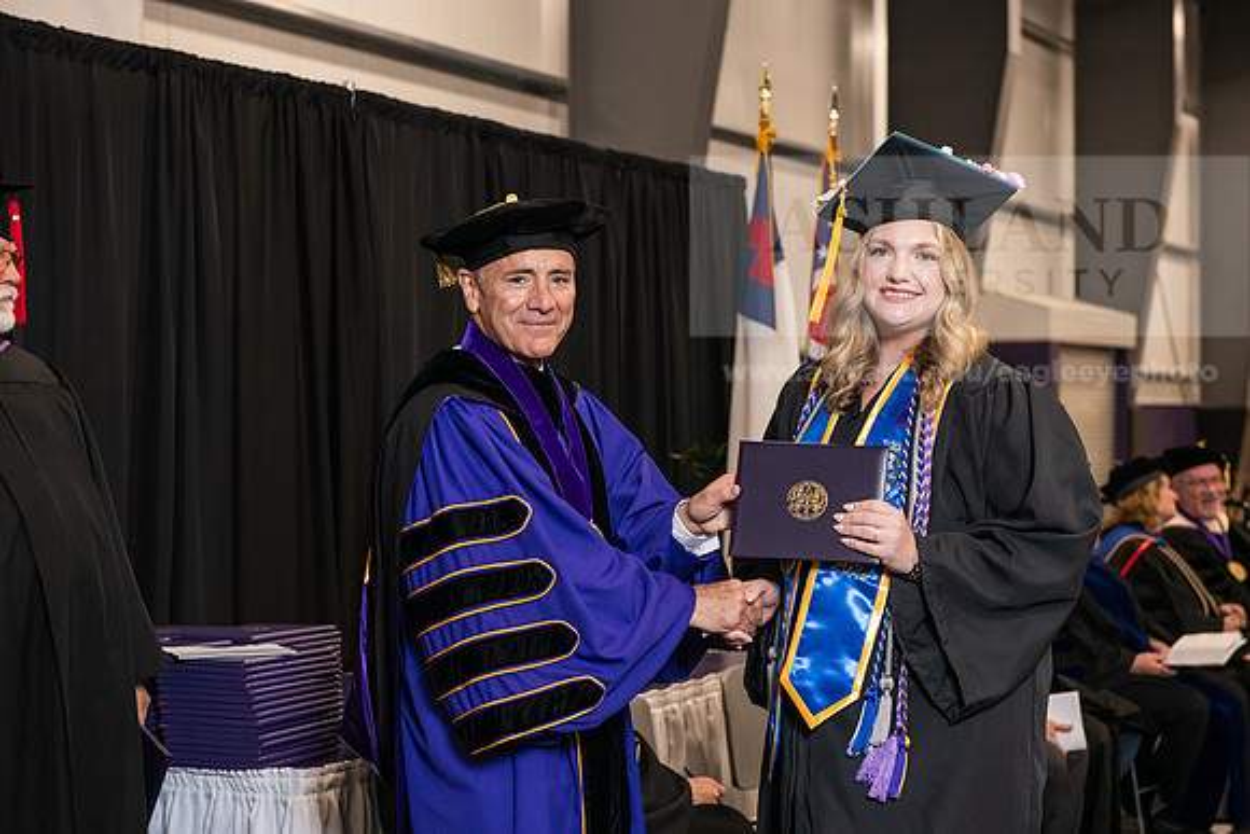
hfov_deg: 28.8
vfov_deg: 19.5
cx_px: 625
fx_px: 2431
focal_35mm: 70
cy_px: 417
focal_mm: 70
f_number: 5
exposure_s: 1/125
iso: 1600
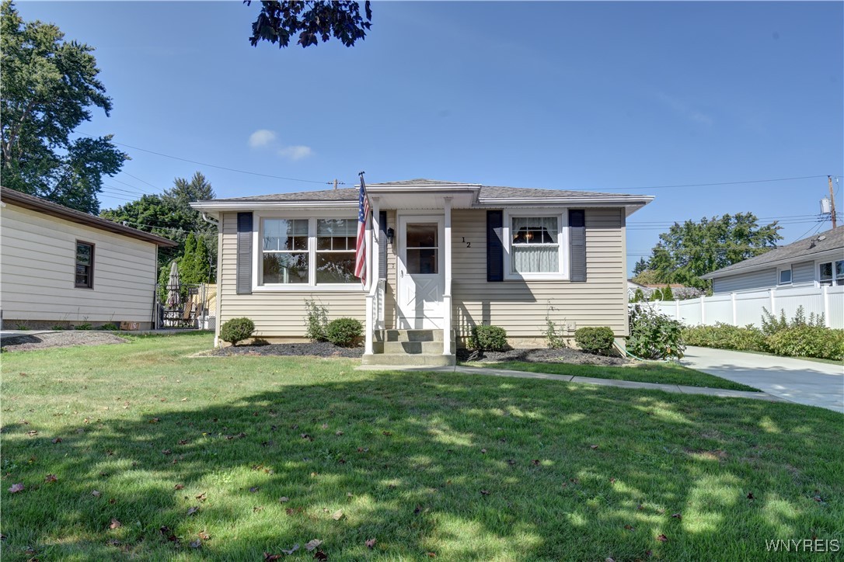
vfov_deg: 53.1
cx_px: 422
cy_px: 281
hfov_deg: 73.7
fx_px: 563
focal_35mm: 24
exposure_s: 1/60
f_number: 14
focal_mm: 16
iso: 160
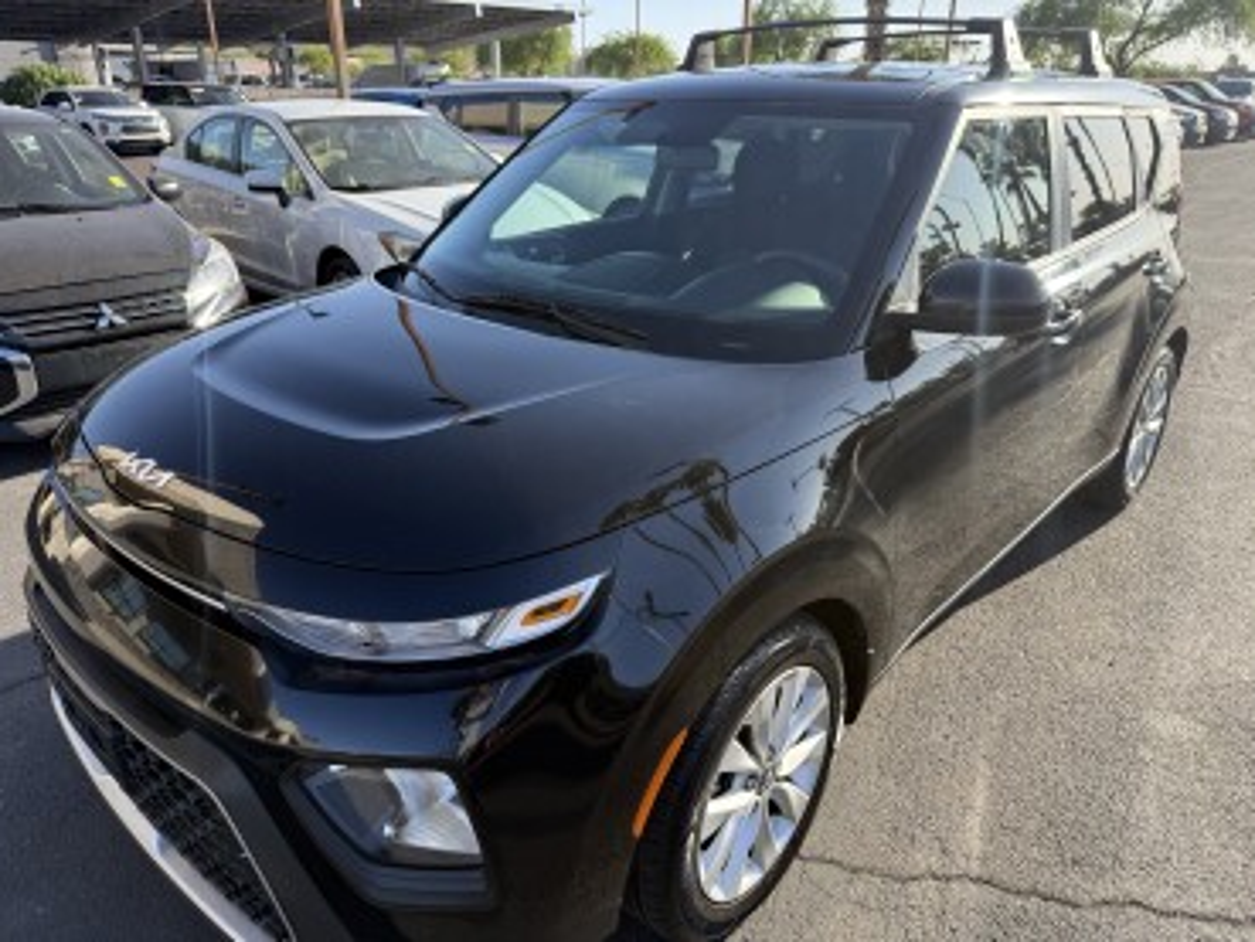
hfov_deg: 71.6
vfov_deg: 56.8
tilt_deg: -22.8
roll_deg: -0.7
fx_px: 870
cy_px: 471
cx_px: 628
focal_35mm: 24
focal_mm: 6.76
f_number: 1.78
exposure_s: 1/1192
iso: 100
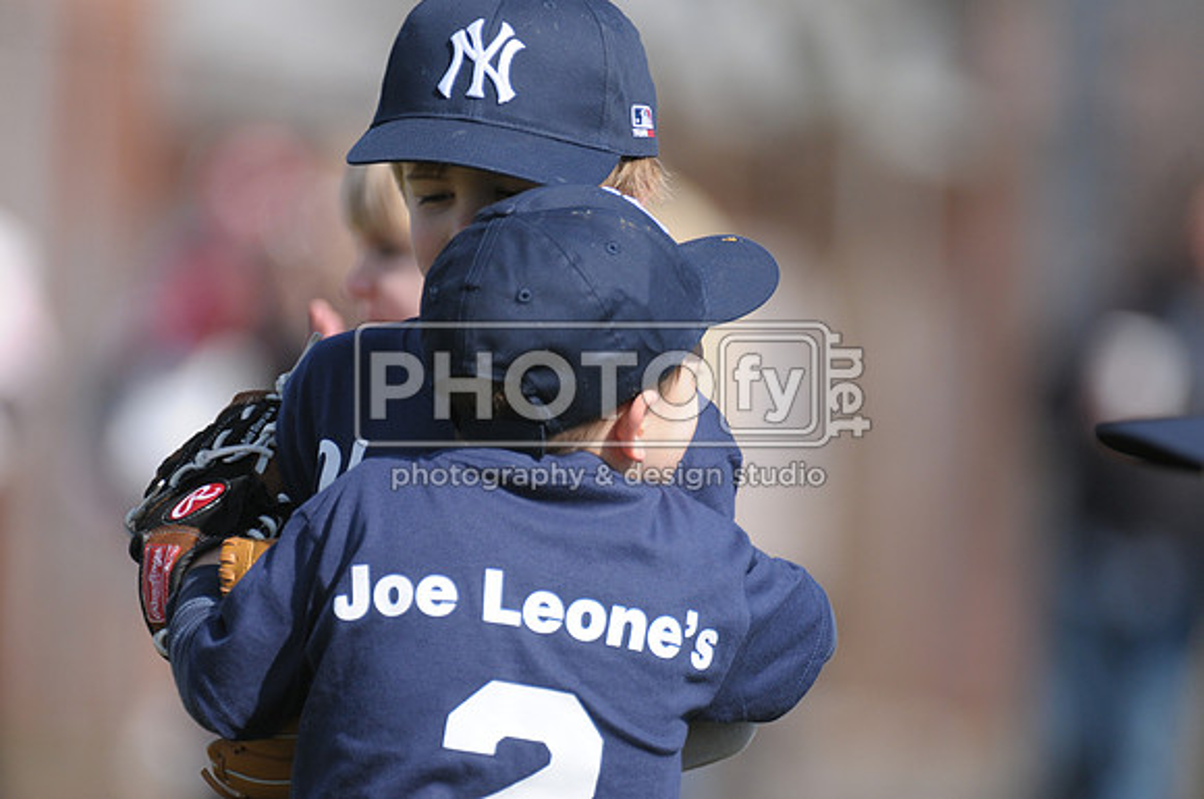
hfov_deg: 3.4
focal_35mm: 600
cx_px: 602
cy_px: 400
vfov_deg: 2.3
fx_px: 20039
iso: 400
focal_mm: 400
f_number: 4
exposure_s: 1/2000
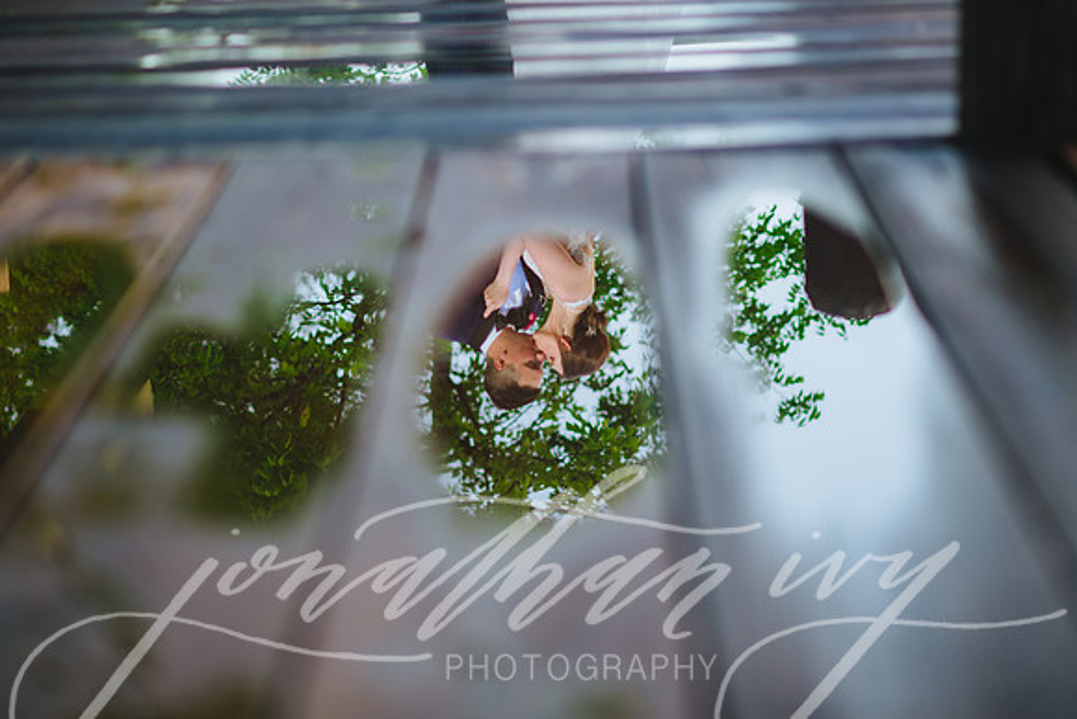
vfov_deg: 13.5
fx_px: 3027
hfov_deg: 20.2
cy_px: 341
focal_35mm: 101
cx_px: 562
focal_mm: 85
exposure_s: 1/250
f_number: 2
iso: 100
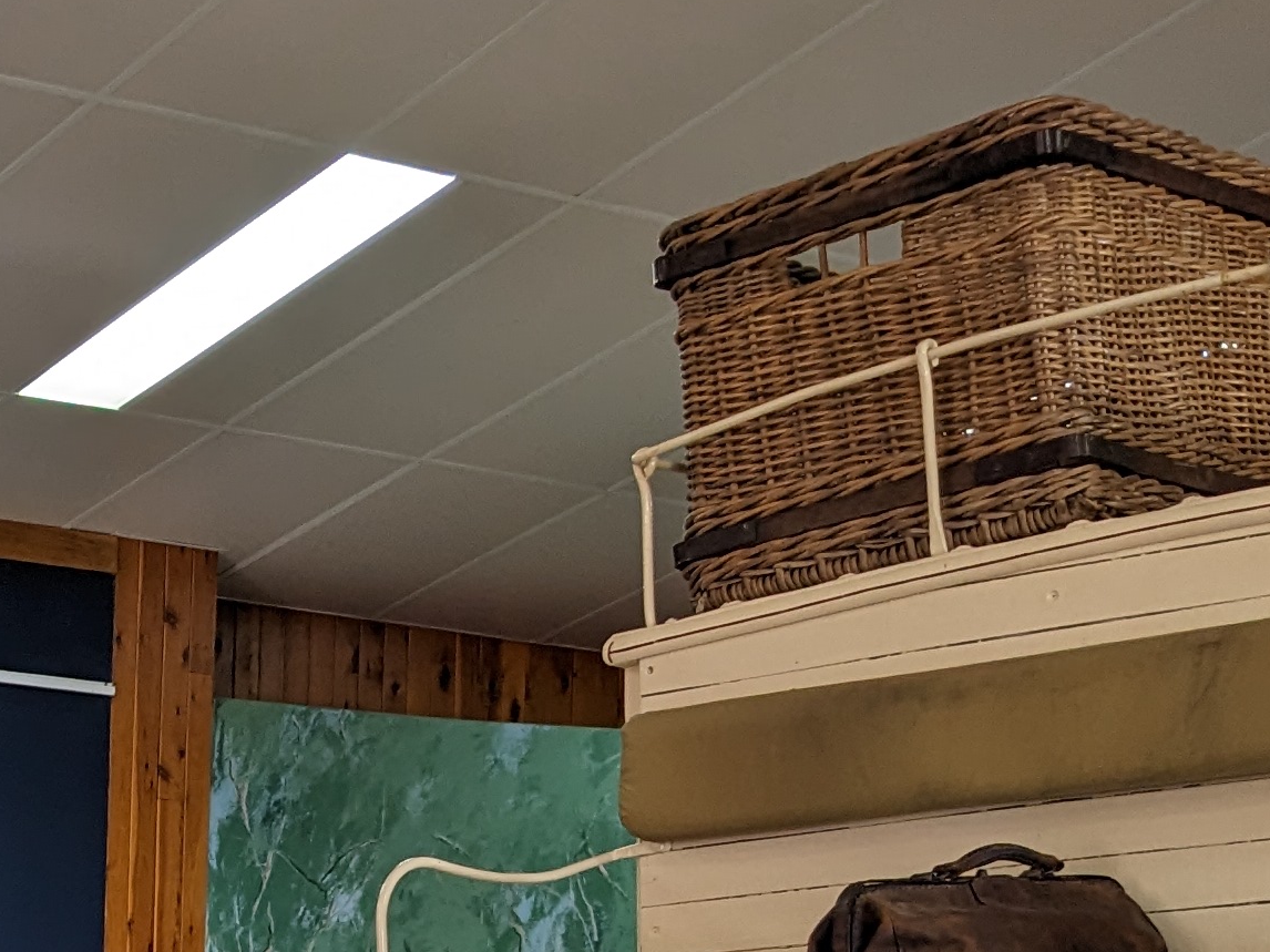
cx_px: -332
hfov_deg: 19.2
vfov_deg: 14.5
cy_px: 1413
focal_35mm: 95
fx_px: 3485
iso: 57
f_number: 1.73
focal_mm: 4.38
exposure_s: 1/50
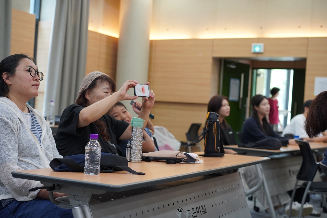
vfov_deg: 24.6
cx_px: 164
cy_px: 109
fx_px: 499
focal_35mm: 55
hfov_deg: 36.3
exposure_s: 1/160
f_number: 4
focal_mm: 55
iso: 2500
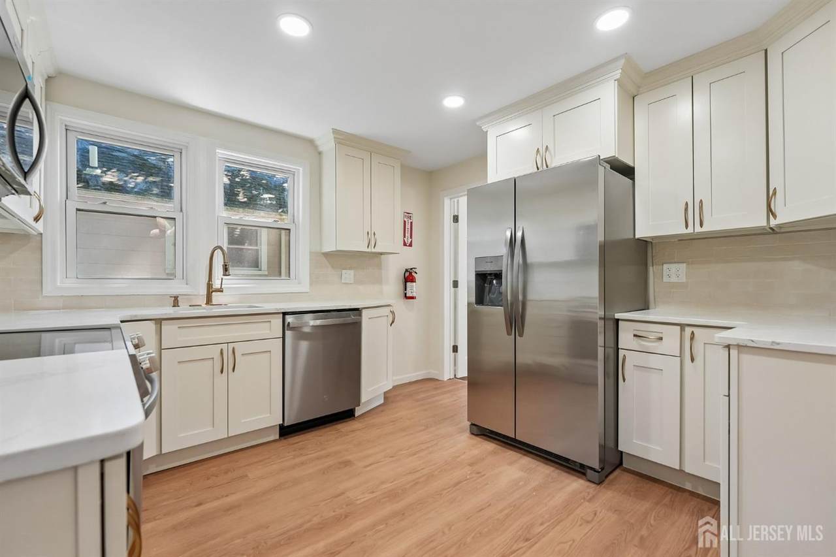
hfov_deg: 98.9
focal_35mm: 15
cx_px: 418
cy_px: 278
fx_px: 358
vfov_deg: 75.8
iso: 800
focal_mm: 15.4
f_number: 7.1
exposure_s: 1/100
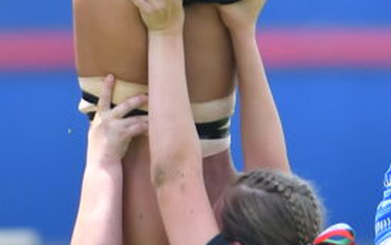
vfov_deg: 0.5
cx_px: 273
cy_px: 63
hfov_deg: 0.8
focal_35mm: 2562
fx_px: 27306
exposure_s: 1/5000
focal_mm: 300
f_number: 3.2
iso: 250
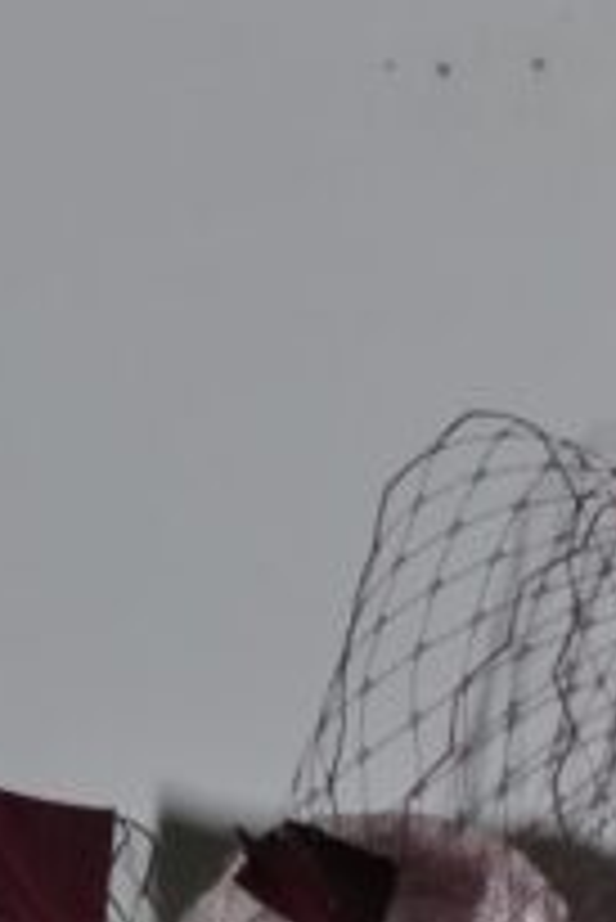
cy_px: 1396
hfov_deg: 7.7
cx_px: 477
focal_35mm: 178
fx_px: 4561
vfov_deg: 11.1
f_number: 7.1
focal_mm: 36
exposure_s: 1/60
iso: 200
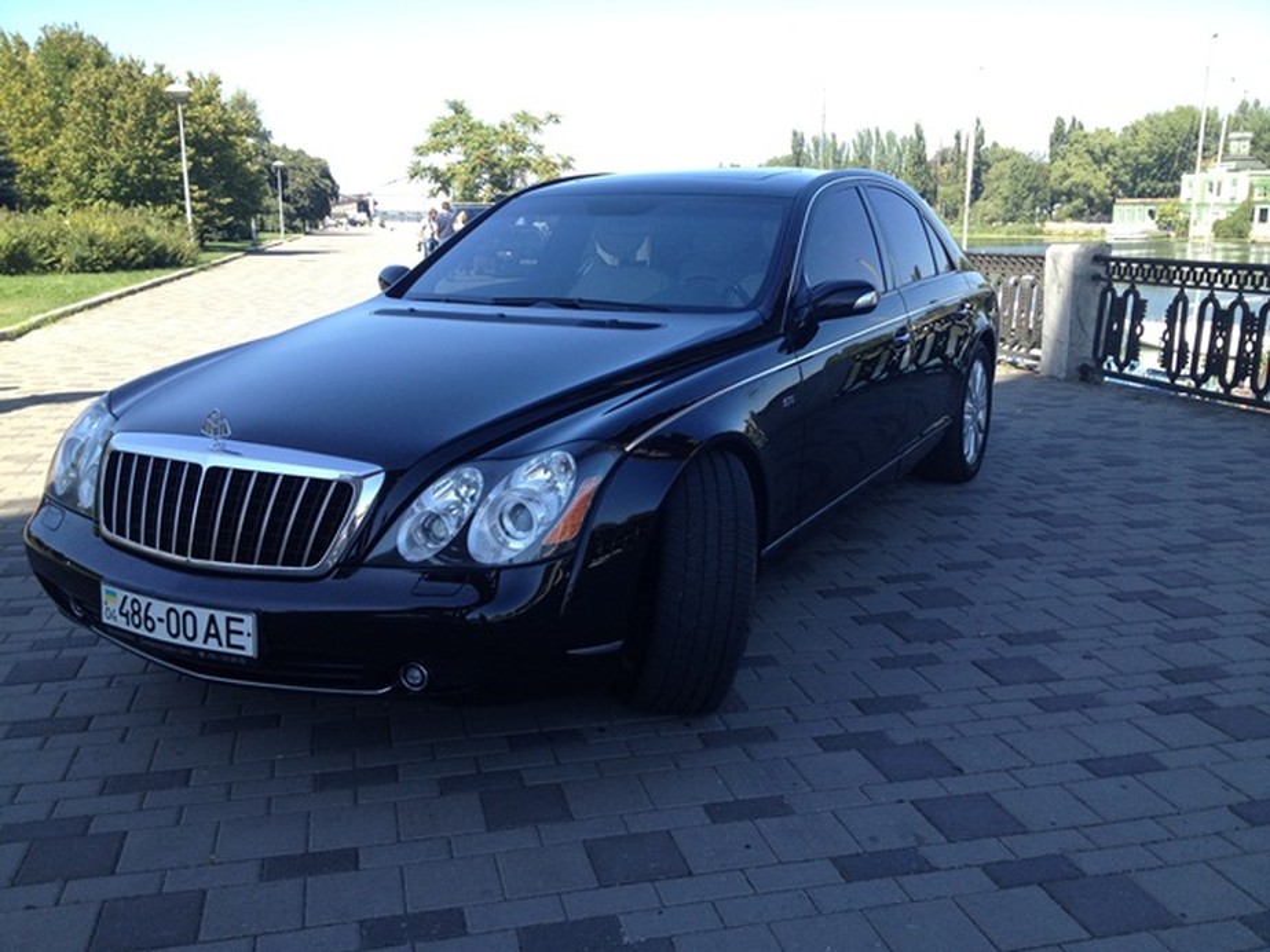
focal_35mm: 35
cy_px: 476
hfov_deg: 52.6
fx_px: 1284
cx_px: 635
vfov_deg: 40.7
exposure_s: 1/472
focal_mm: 4.28
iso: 50
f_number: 2.4
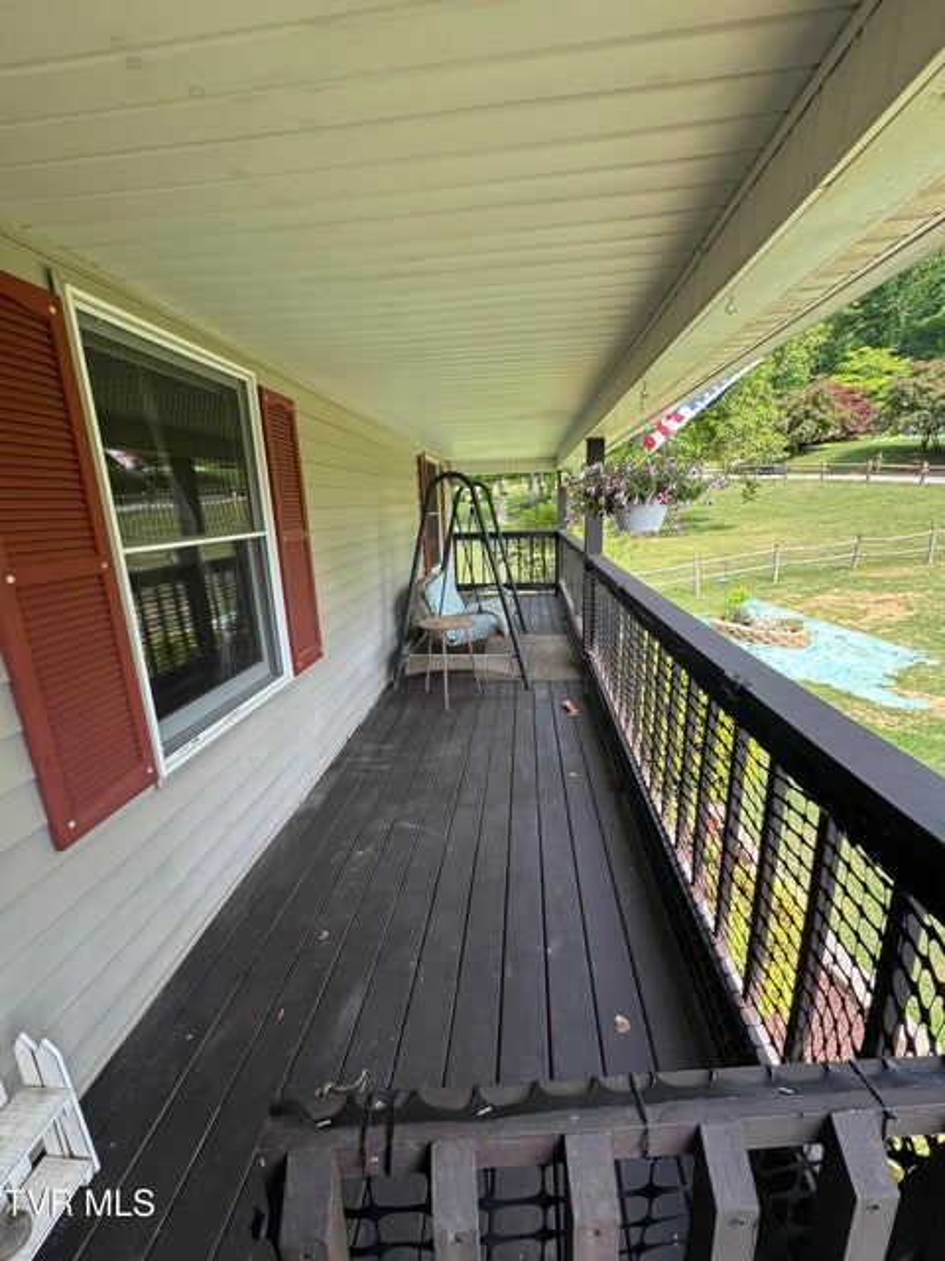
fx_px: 510
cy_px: 630
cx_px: 472
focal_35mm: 14
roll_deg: +2.7
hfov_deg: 85.7
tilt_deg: -13.4
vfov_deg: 102.1
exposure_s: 1/149
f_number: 2.2
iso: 40
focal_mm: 2.22
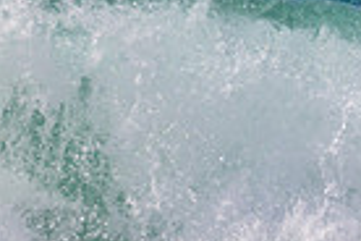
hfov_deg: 0.6
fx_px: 33801
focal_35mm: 3371
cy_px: 250
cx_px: 730
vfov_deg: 0.4
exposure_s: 1/1250
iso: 560
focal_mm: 800
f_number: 11
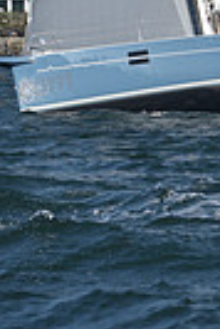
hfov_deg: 3.3
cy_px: -299
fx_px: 3776
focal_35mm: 413
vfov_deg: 4.9
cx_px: 201
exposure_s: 1/1000
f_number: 6.3
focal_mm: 95
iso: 250
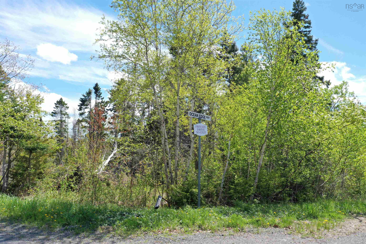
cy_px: 122
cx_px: 183
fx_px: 285
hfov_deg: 65.5
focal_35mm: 28
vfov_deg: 46.4
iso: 100
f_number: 5
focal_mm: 10.26
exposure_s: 1/320
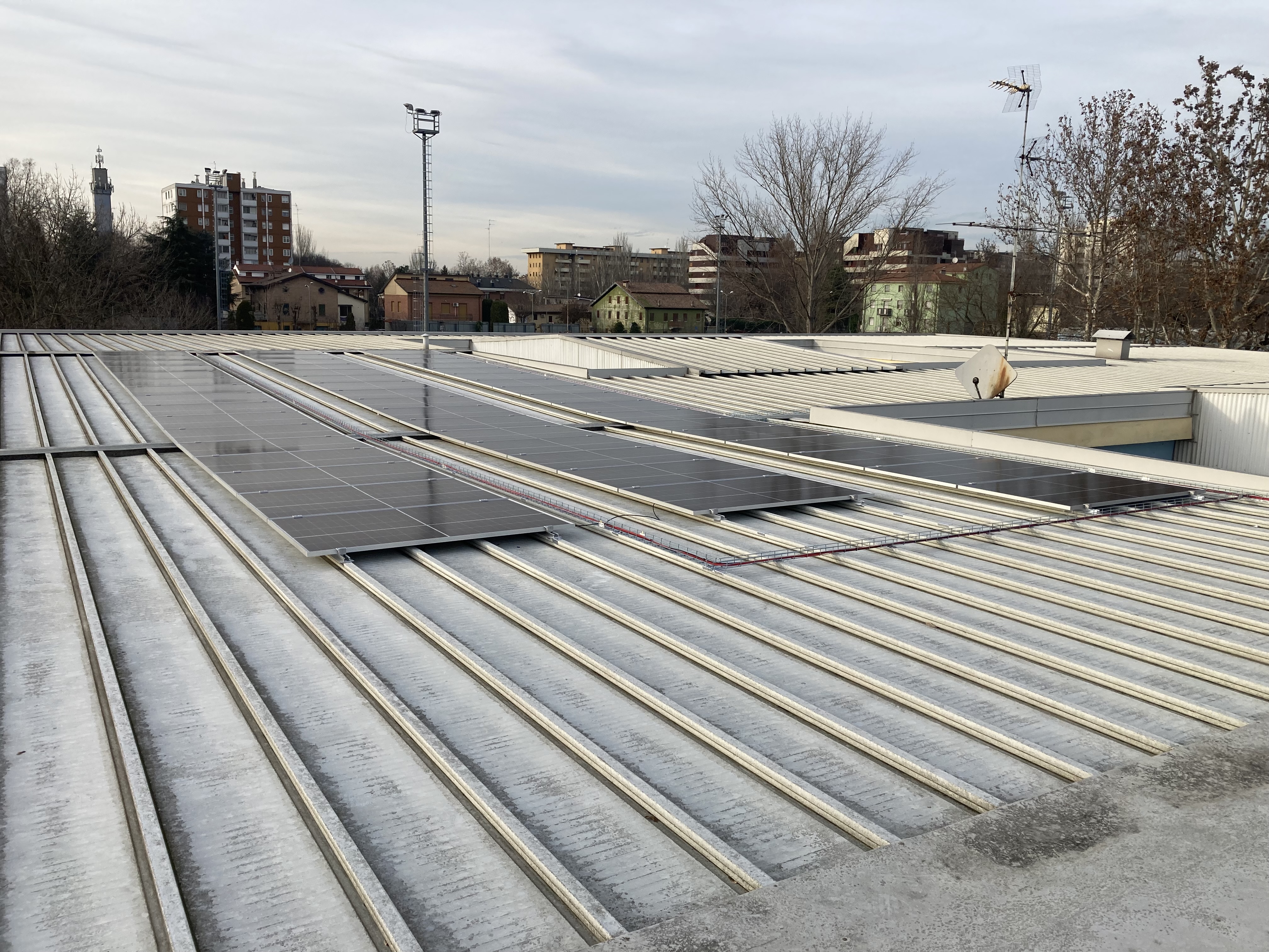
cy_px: 476
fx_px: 1026
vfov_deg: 49.7
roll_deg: -2.8
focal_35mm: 28
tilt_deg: -9.0
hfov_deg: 63.4
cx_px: 634
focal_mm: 3.99
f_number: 1.8
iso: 20
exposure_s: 1/1000
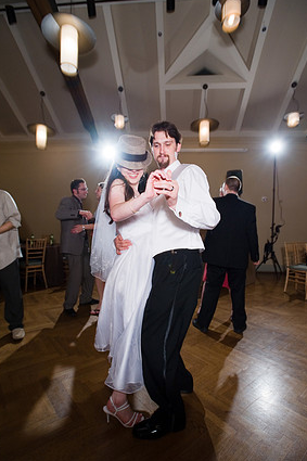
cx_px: 155
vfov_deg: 90.0
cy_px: 240
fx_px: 230
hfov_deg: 67.3
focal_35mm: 18
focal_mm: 17
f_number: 5.6
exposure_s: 1/25
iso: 800
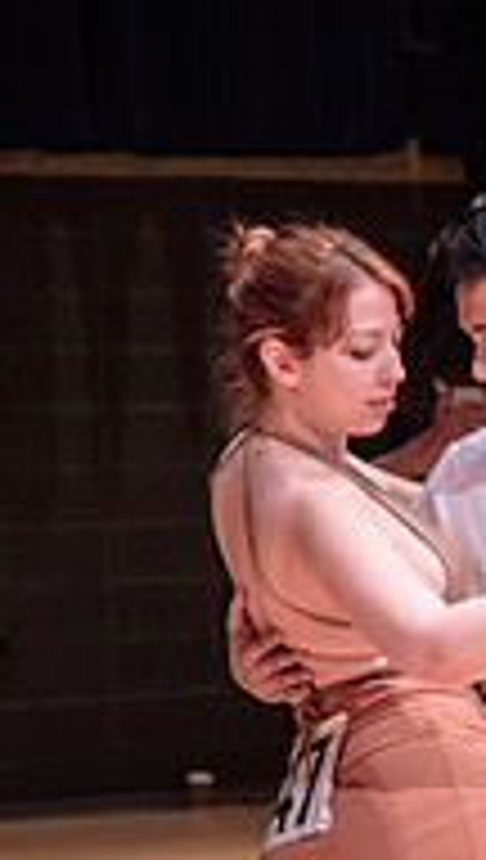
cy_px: 948
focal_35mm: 163
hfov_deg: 7.4
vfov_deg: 12.9
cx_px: 652
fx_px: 3720
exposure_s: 1/200
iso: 1600
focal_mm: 35
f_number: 2.8
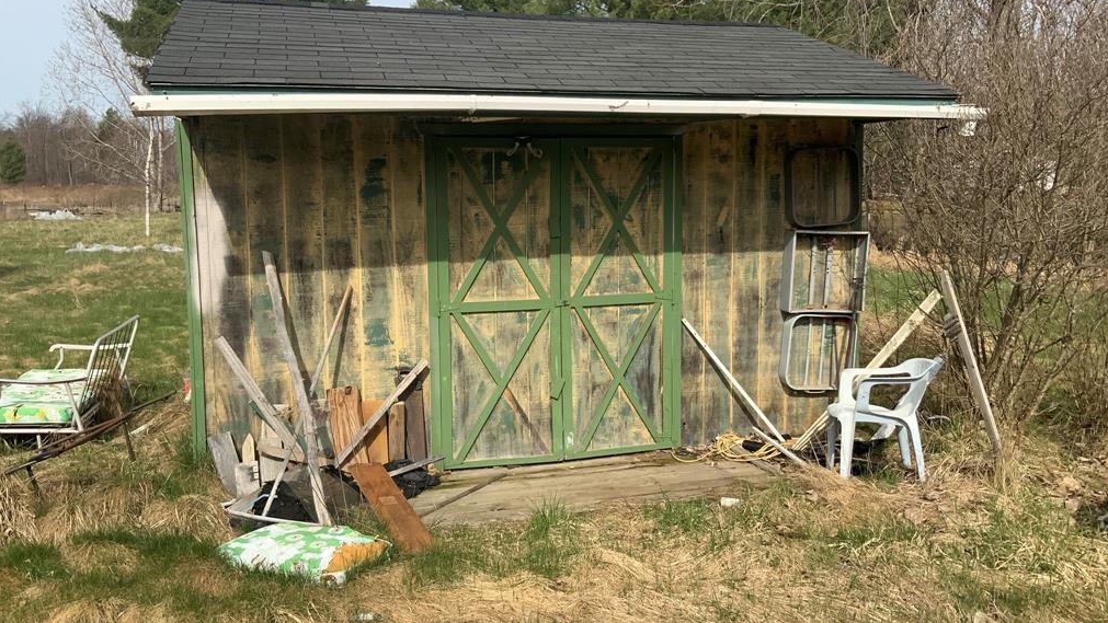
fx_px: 940
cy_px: 285
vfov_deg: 36.7
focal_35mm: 32
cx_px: 557
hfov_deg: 61.0
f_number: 1.8
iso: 16
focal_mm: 3
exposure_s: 1/1577
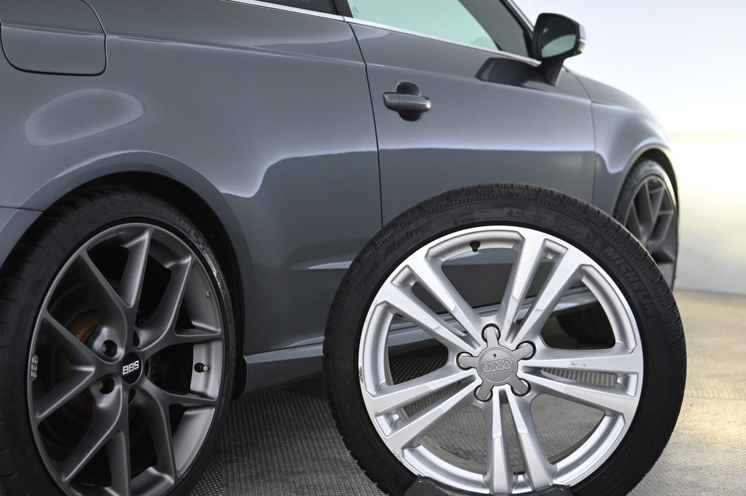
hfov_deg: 31.9
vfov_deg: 21.5
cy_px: 313
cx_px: 313
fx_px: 1305
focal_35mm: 63
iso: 2000
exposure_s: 1/80
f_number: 4
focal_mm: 48
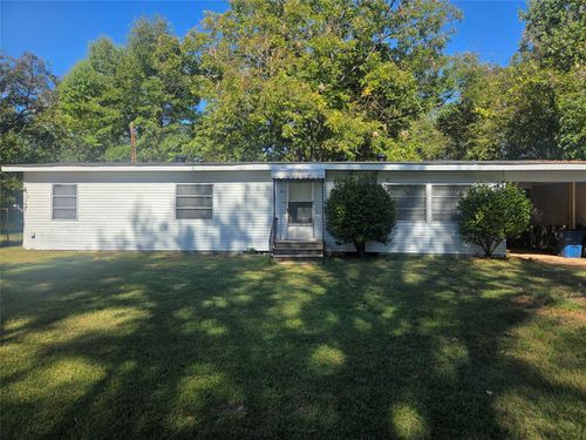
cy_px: 220
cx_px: 293
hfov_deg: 73.9
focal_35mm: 23
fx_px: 389
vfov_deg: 58.9
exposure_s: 1/4187
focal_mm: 5.4
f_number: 1.8
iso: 80
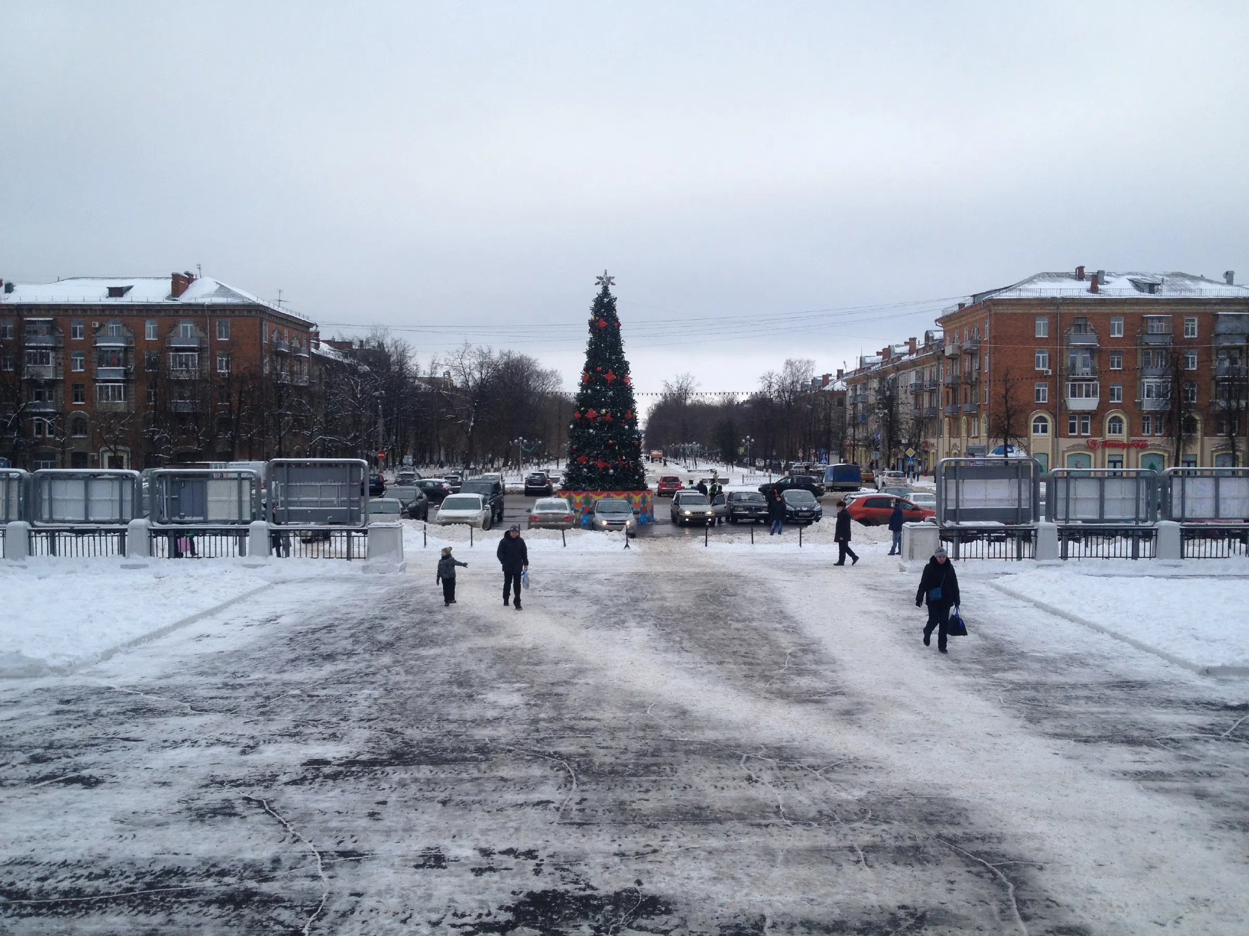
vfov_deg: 40.7
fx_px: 1263
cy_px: 468
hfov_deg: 52.6
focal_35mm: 35
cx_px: 624
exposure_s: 1/351
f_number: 2.4
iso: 50
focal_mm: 4.28
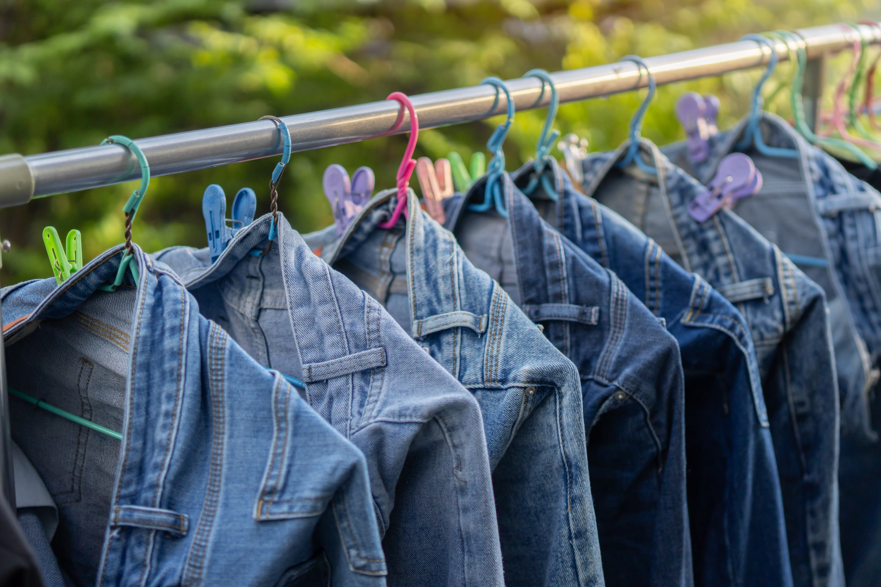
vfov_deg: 20.2
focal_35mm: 68
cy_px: 294
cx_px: 440
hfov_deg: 29.9
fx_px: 1652
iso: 200
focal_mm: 45
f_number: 1.8
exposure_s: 1/2000
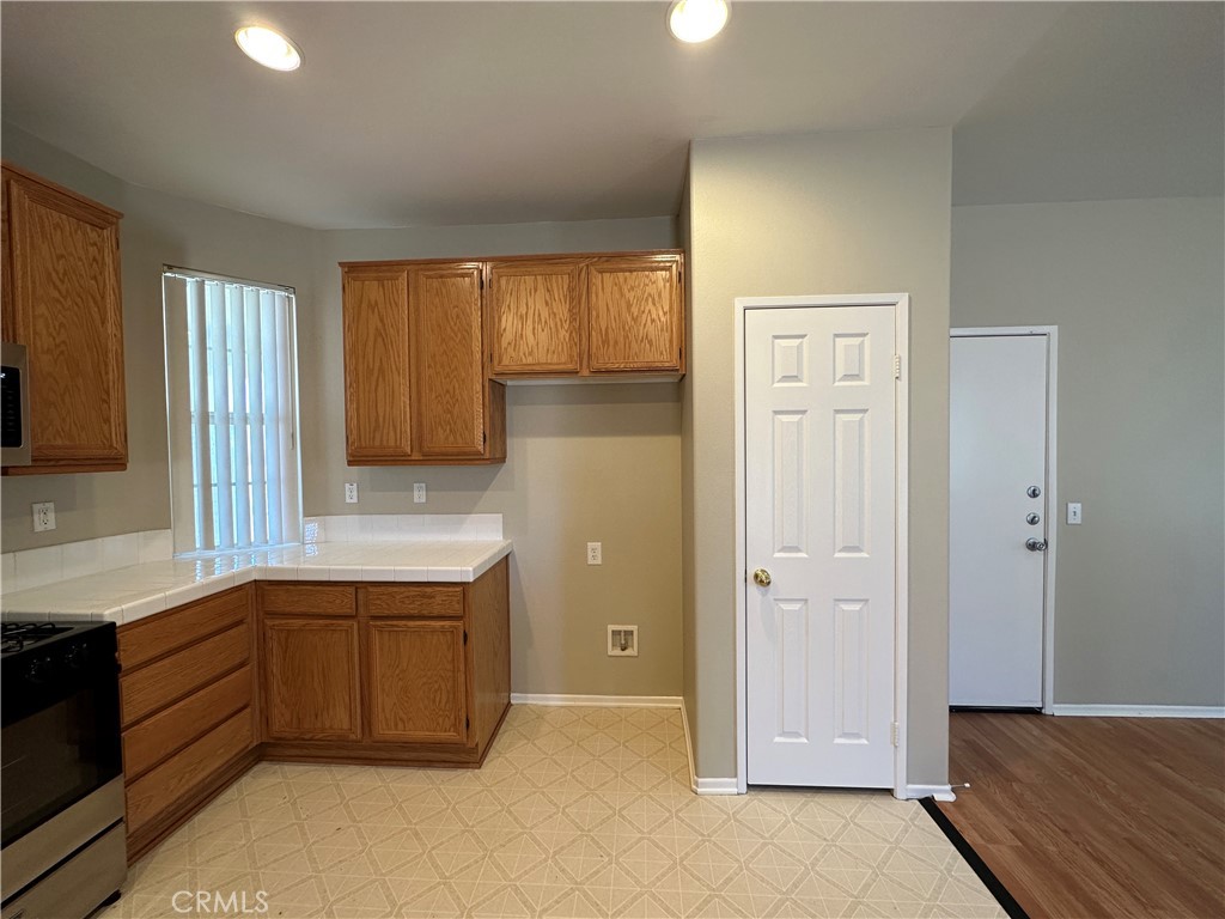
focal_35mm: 14
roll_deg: +0.5
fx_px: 495
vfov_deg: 85.7
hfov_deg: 102.1
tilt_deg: -1.1
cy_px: 460
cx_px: 612
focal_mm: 2.22
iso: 160
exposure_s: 1/120
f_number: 2.2
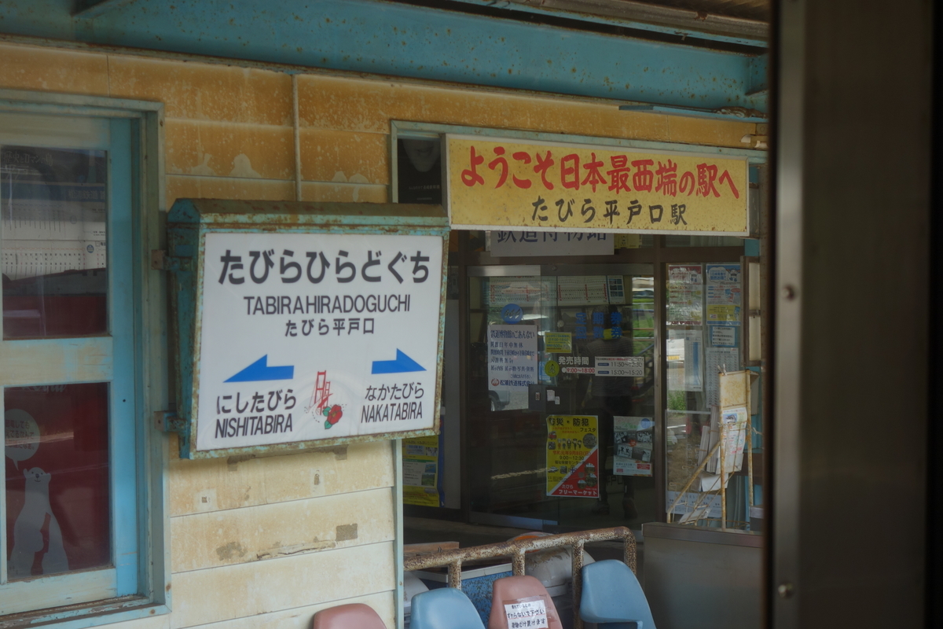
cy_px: 314
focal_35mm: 74
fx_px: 1938
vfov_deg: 18.4
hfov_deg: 27.3
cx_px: 472
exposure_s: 1/100
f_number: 4.5
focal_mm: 27.54
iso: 125
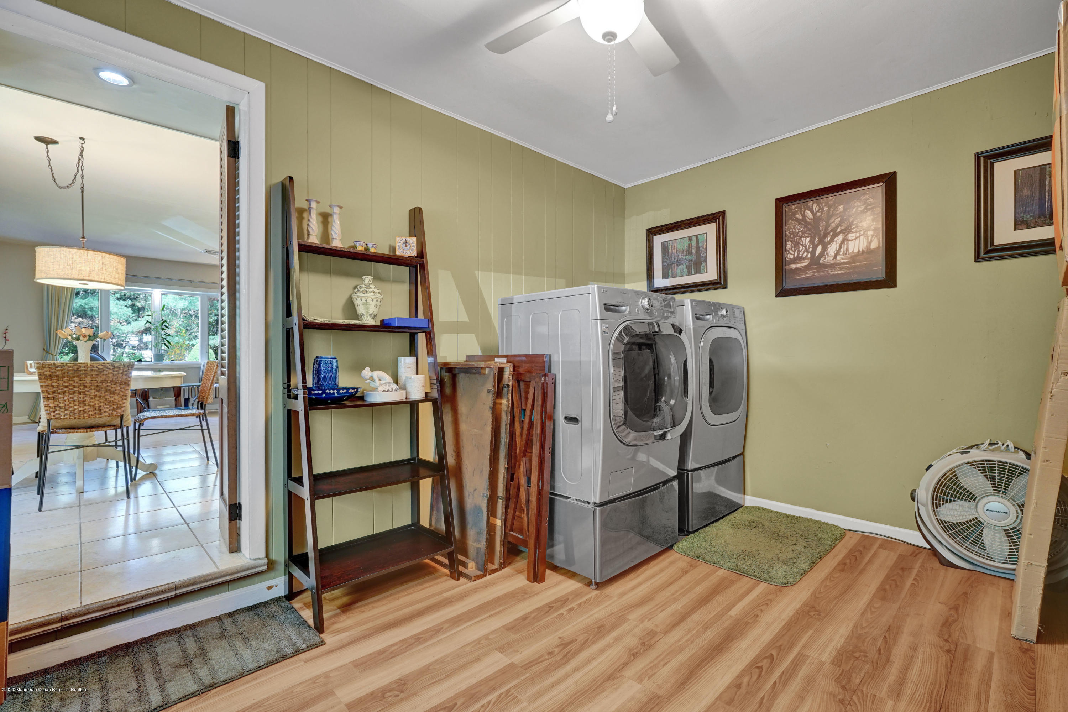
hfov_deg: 96.7
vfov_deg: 73.7
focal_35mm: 16
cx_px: 534
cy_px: 356
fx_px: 475
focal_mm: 16
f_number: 8
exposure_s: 1/1.25
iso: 400
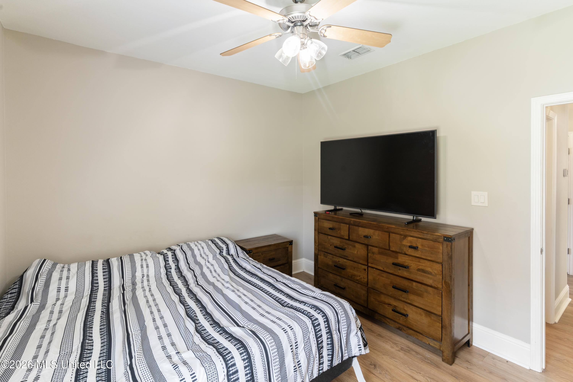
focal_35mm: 17
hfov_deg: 93.3
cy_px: 191
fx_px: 271
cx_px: 286
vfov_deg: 70.4
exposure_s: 1/6
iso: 400
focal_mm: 17
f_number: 9
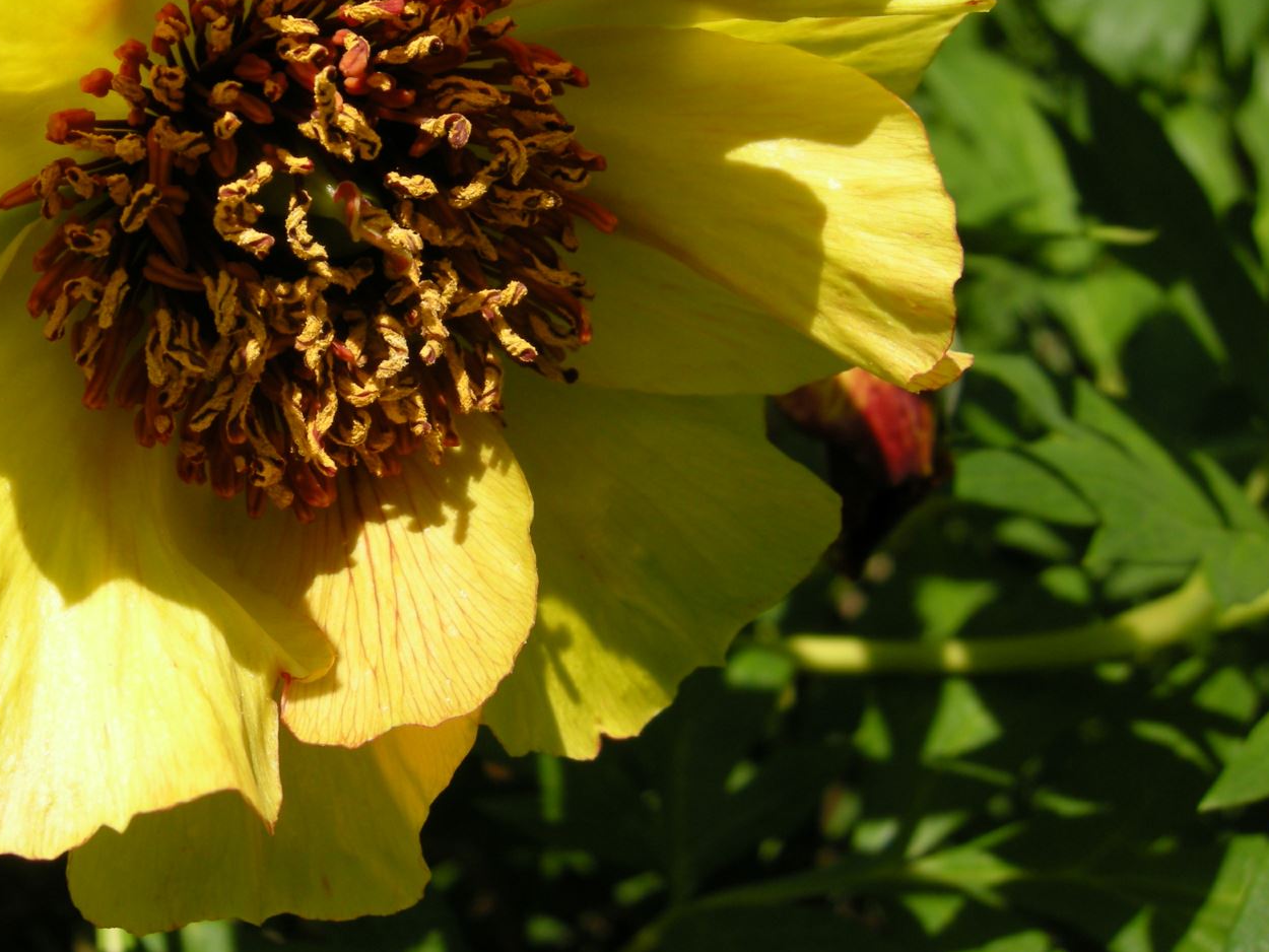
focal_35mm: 56
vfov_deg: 25.9
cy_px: 266
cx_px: 300
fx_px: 2053
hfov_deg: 33.6
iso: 64
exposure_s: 1/304
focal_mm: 7.5
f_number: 4.8
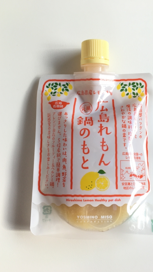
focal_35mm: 32
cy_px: 137
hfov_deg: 36.5
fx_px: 231
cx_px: 94
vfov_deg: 61.0
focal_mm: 4.15
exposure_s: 1/120
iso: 40
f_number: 2.2
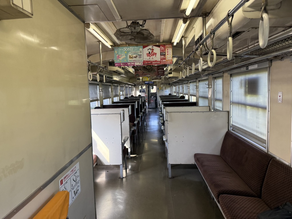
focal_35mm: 24
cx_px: 146
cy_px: 110
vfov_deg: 56.8
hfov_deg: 71.6
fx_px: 202
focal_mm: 6.76
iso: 160
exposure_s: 1/197
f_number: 1.78
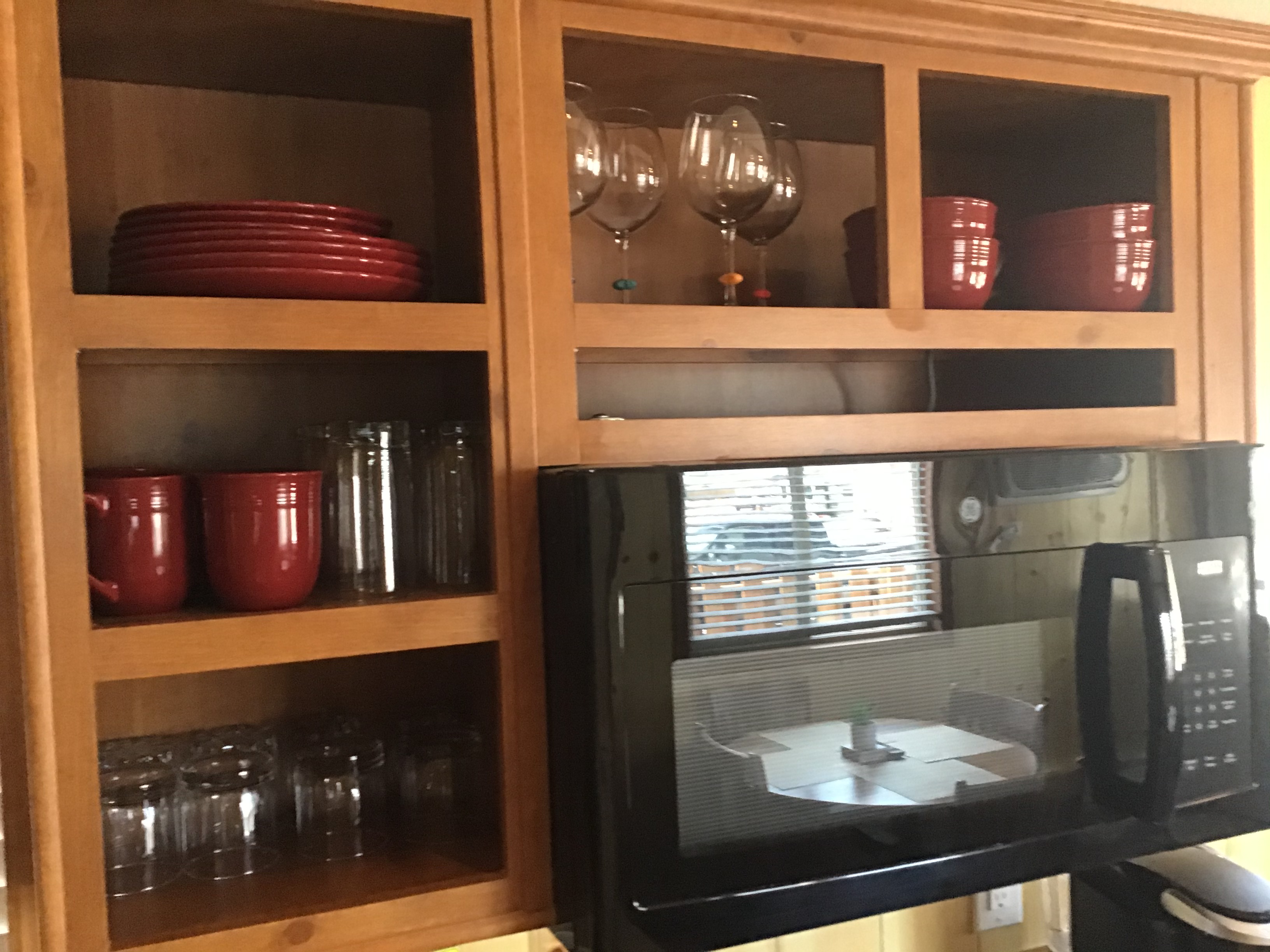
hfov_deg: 58.4
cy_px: 476
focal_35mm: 31
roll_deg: +1.8
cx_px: 635
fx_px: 1137
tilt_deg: -0.9
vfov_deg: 45.4
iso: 200
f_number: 2.4
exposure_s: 1/24
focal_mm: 3.3
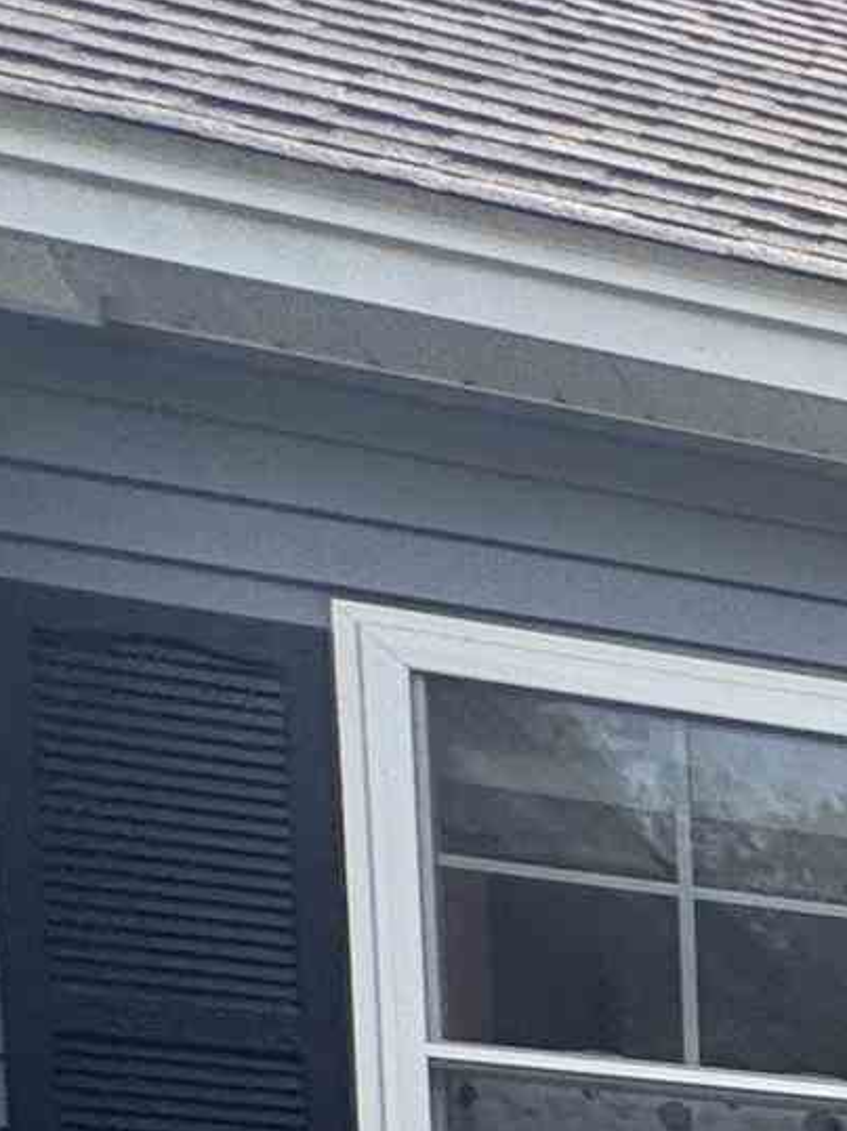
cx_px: 2970
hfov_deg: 9.6
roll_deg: -0.9
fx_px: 2612
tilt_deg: -3.9
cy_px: 1894
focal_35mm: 80
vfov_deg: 19.7
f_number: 2.2
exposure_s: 1/283
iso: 40
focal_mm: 2.22
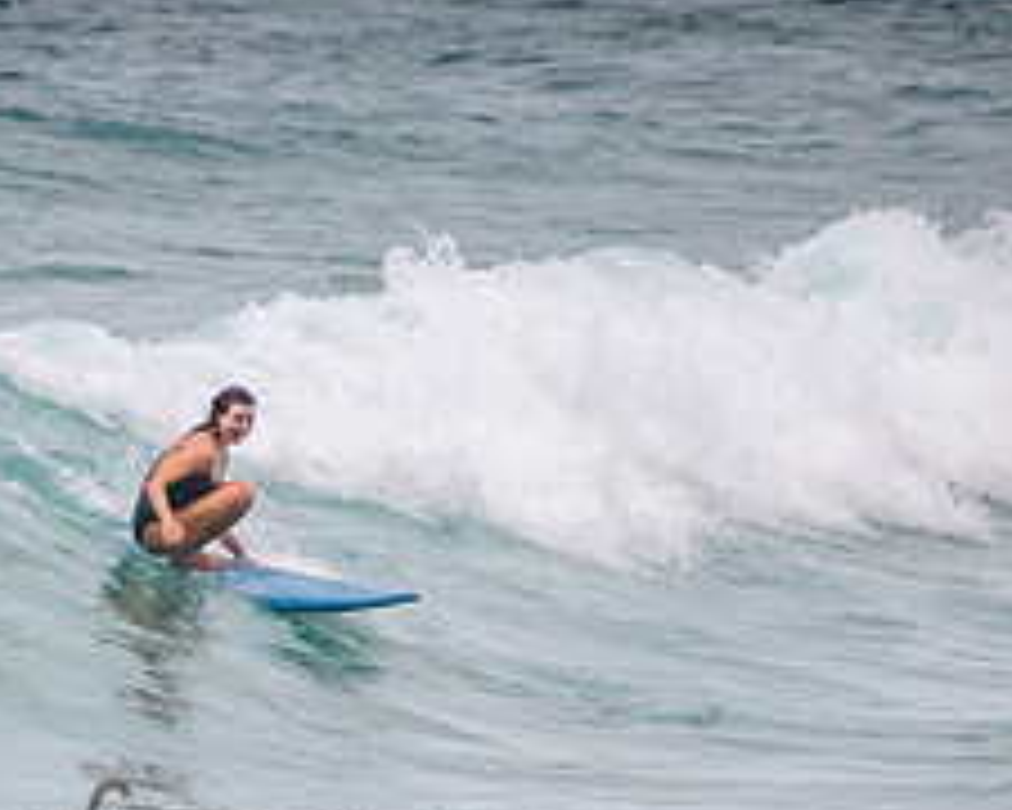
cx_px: 78
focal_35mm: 1331
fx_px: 39865
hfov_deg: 1.5
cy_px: 677
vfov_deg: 1.2
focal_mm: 400
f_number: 5.6
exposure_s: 1/2000
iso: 220
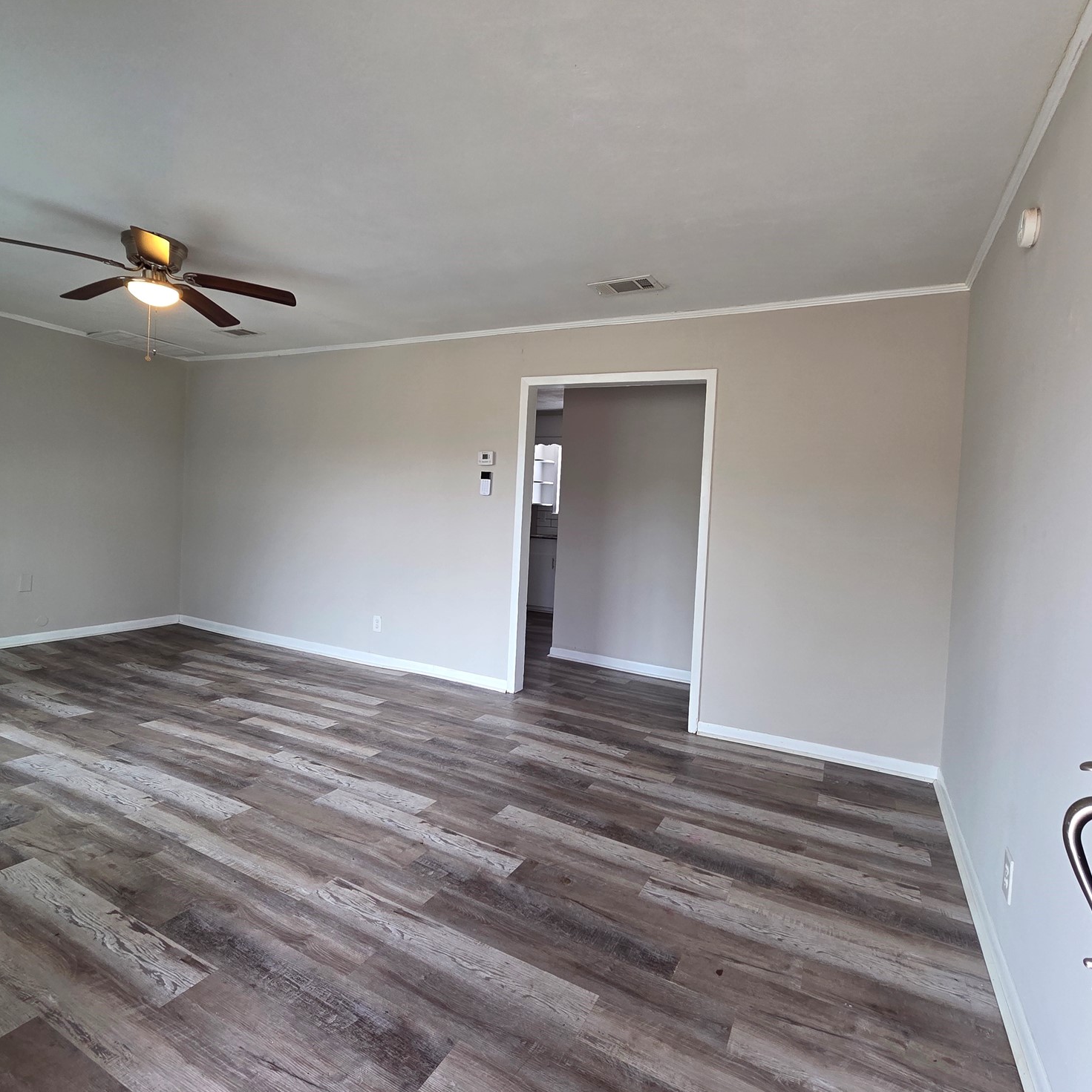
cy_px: 528
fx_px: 571
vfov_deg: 87.4
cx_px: 546
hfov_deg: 87.4
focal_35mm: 16
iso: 160
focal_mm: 2.2
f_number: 2.2
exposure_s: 1/60
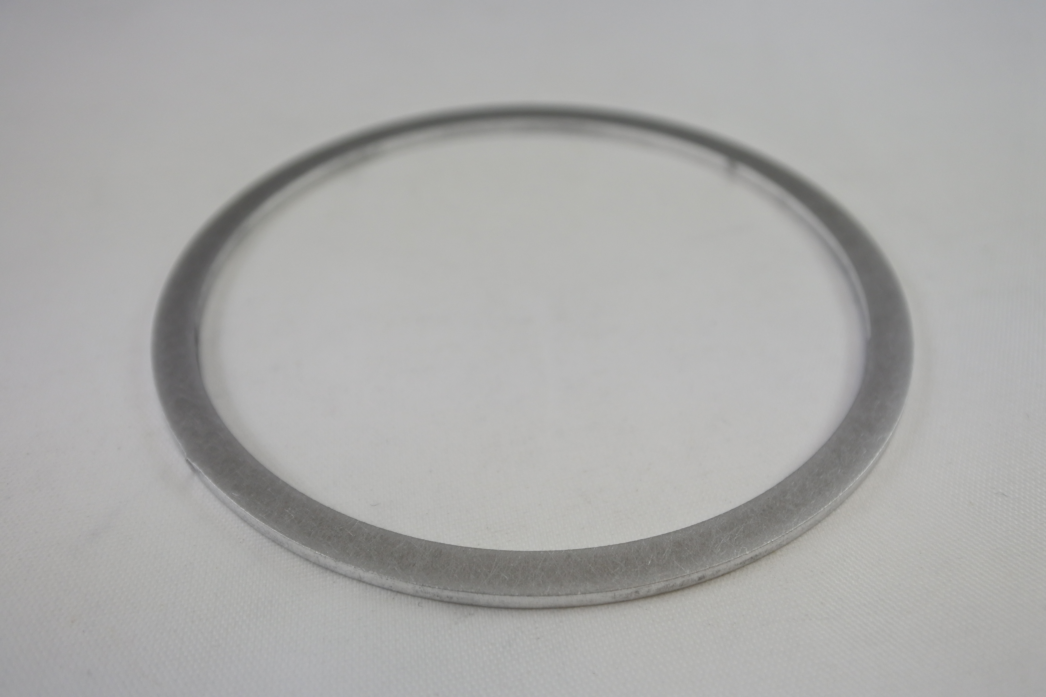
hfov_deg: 57.2
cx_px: 523
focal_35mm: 33
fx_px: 959
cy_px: 348
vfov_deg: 40.0
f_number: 3.8
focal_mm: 12.3
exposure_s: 1/250
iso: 360
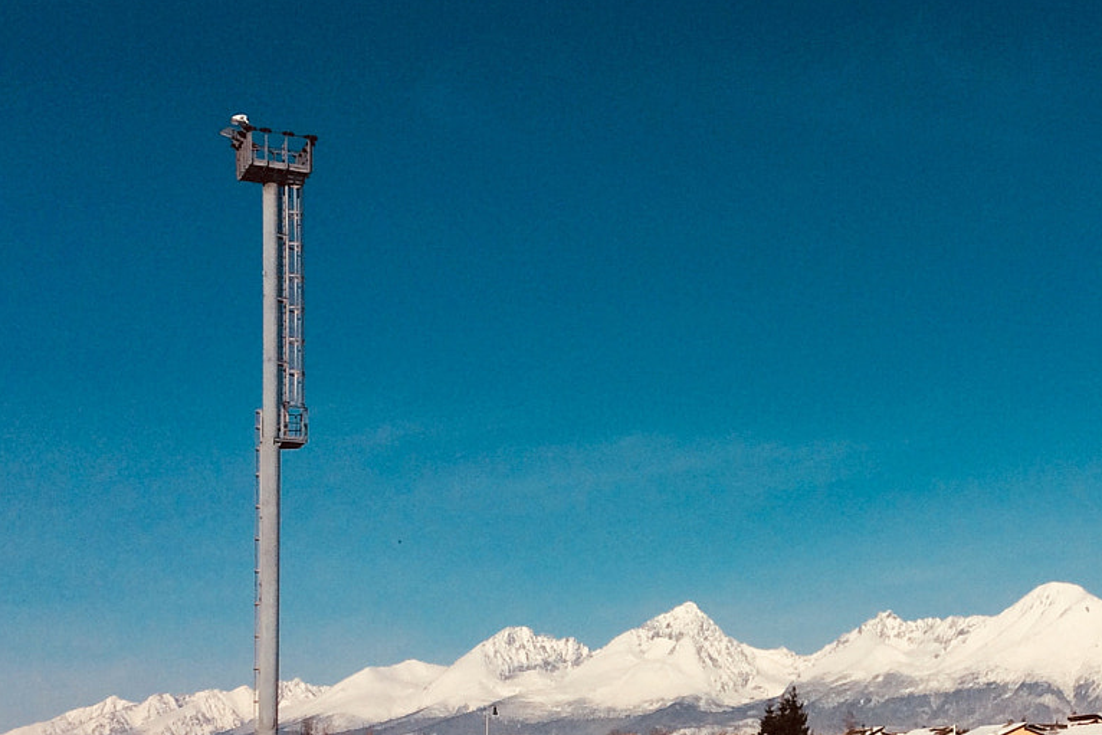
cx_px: 836
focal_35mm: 63
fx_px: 1929
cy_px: 659
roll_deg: +2.1
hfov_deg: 31.3
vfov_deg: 21.1
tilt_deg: +2.1
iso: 32
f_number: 2.2
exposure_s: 1/8264
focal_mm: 4.15
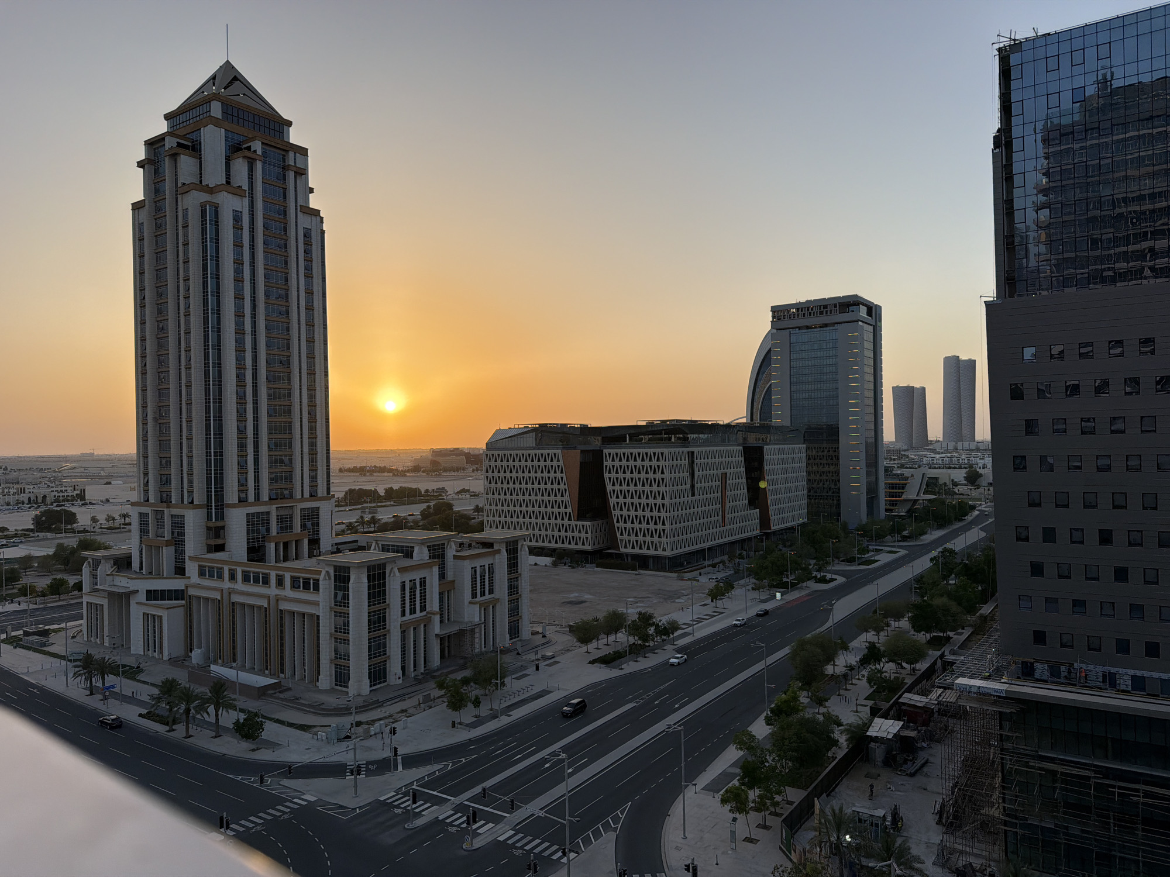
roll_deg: +1.0
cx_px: 585
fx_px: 811
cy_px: 438
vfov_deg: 56.8
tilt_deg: +0.2
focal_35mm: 24
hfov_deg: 71.6
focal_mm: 6.76
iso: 80
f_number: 1.78
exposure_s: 1/2611
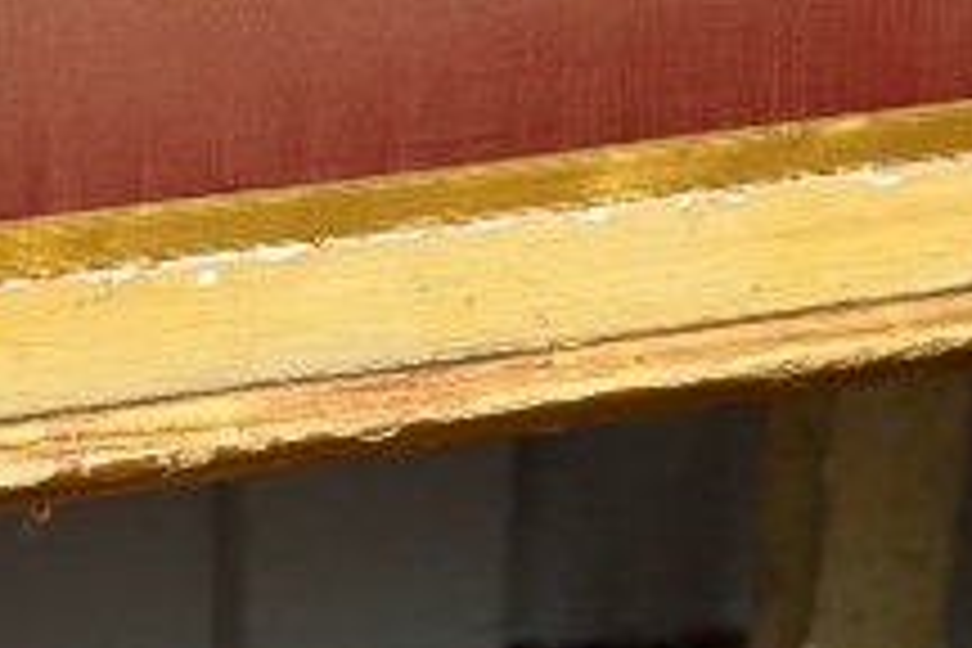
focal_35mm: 277
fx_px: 7478
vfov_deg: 4.9
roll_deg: -0.6
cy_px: -544
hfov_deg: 7.4
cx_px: 675
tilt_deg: -10.7
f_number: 1.78
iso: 250
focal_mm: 6.76
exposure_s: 1/33
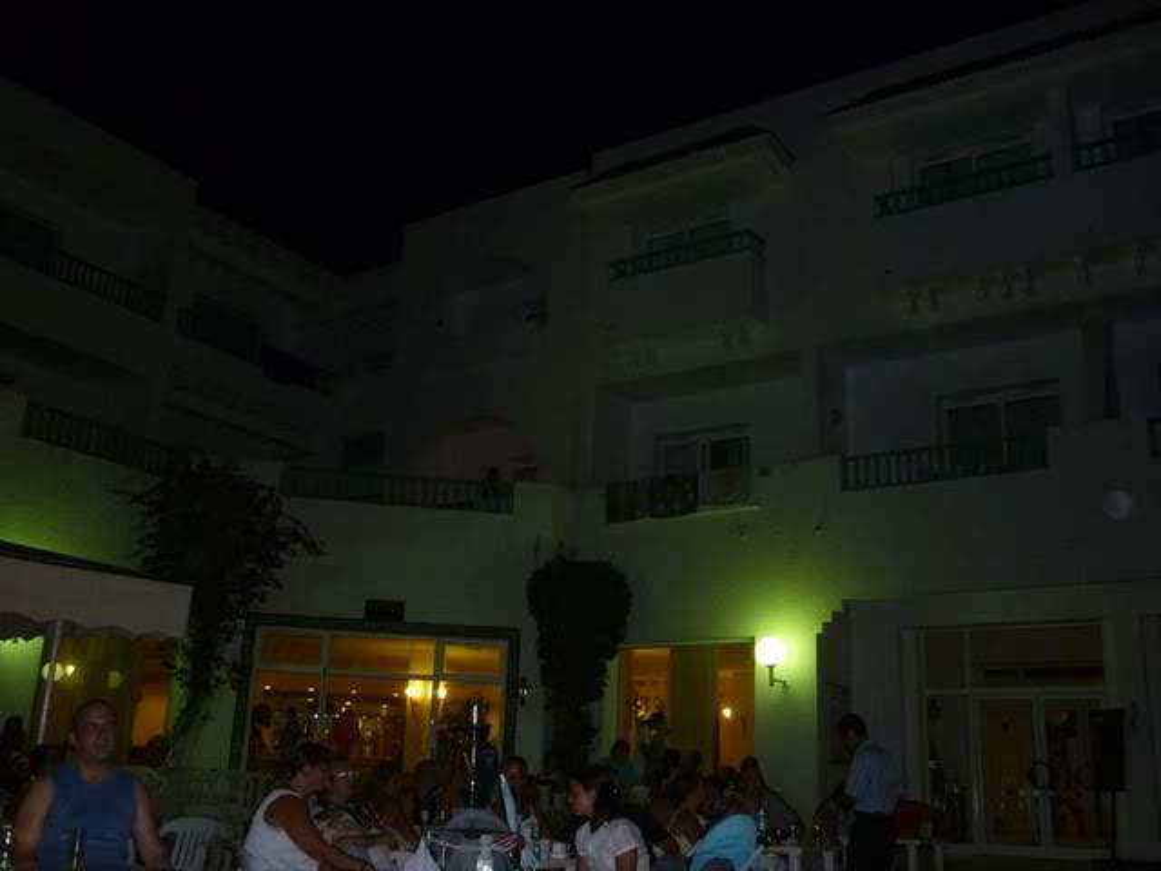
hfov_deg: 55.4
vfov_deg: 42.9
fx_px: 1107
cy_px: 436
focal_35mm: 33
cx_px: 580
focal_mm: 5.5
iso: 250
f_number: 2.8
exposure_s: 1/30
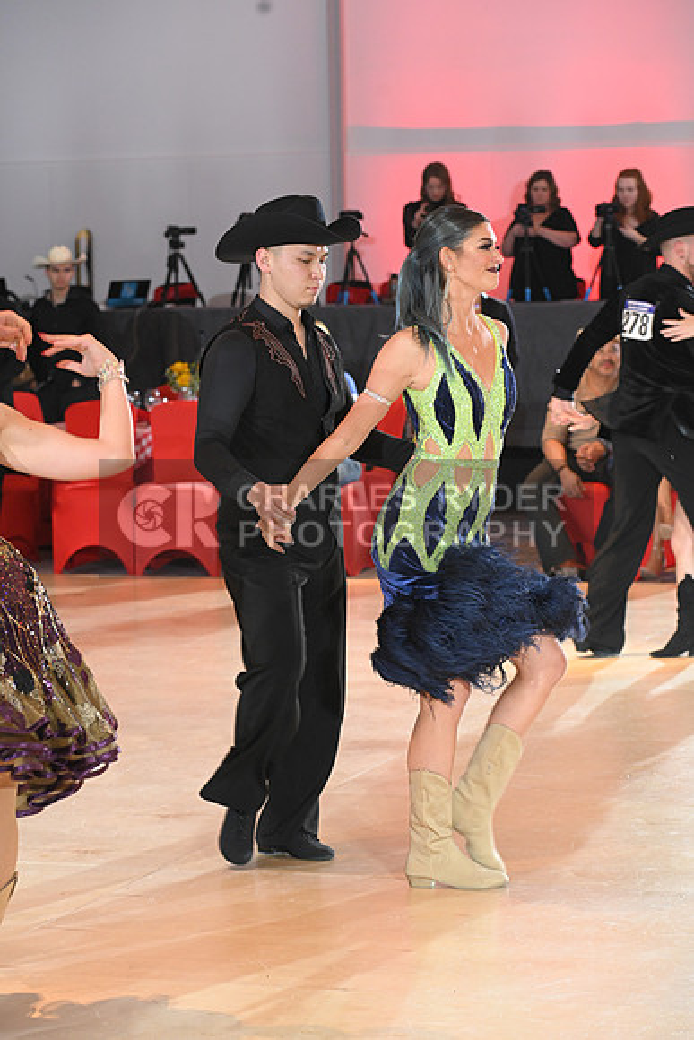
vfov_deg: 20.0
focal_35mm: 102
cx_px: 347
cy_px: 520
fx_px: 2948
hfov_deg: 13.4
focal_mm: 102
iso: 2500
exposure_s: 1/200
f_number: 5.6
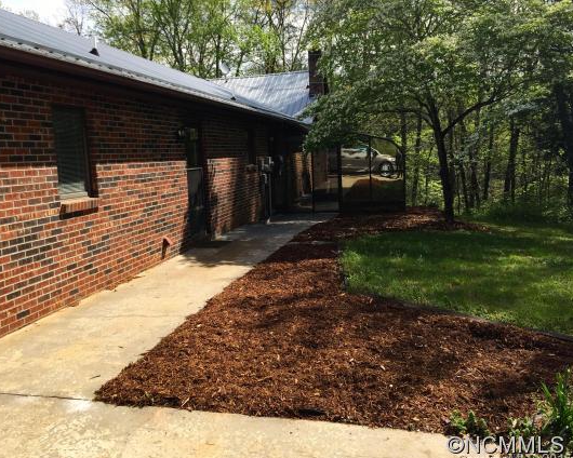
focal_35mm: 31
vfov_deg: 47.1
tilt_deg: -5.0
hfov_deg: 57.1
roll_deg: +1.8
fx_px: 526
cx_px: 267
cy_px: 234
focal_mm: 4.15
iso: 32
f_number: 2.2
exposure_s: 1/1464
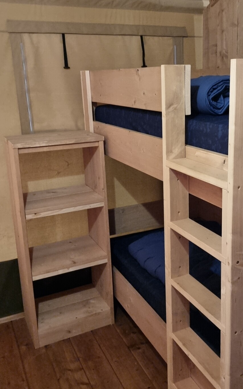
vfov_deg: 51.4
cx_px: 168
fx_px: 403
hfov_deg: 33.2
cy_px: 167
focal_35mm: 38
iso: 640
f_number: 1.8
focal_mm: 6.7
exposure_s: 1/25
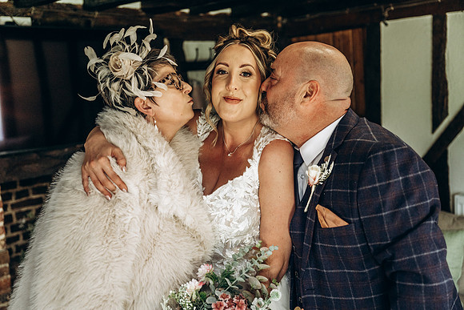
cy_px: 155
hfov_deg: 47.4
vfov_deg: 32.6
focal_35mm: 41
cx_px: 232
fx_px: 529
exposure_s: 1/160
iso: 800
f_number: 2.8
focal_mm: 41
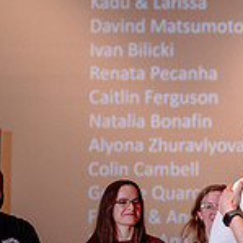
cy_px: 200
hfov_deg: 7.3
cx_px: 305
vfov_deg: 7.4
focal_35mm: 236
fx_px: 1874
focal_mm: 70
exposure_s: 1/160
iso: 1600
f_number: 3.2
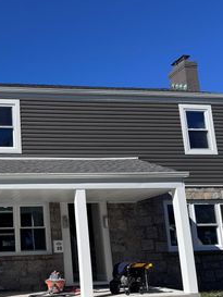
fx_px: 378
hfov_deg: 31.1
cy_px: 180
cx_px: 13
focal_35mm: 44
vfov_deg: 42.7
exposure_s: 1/6410
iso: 80
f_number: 1.78
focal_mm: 6.76
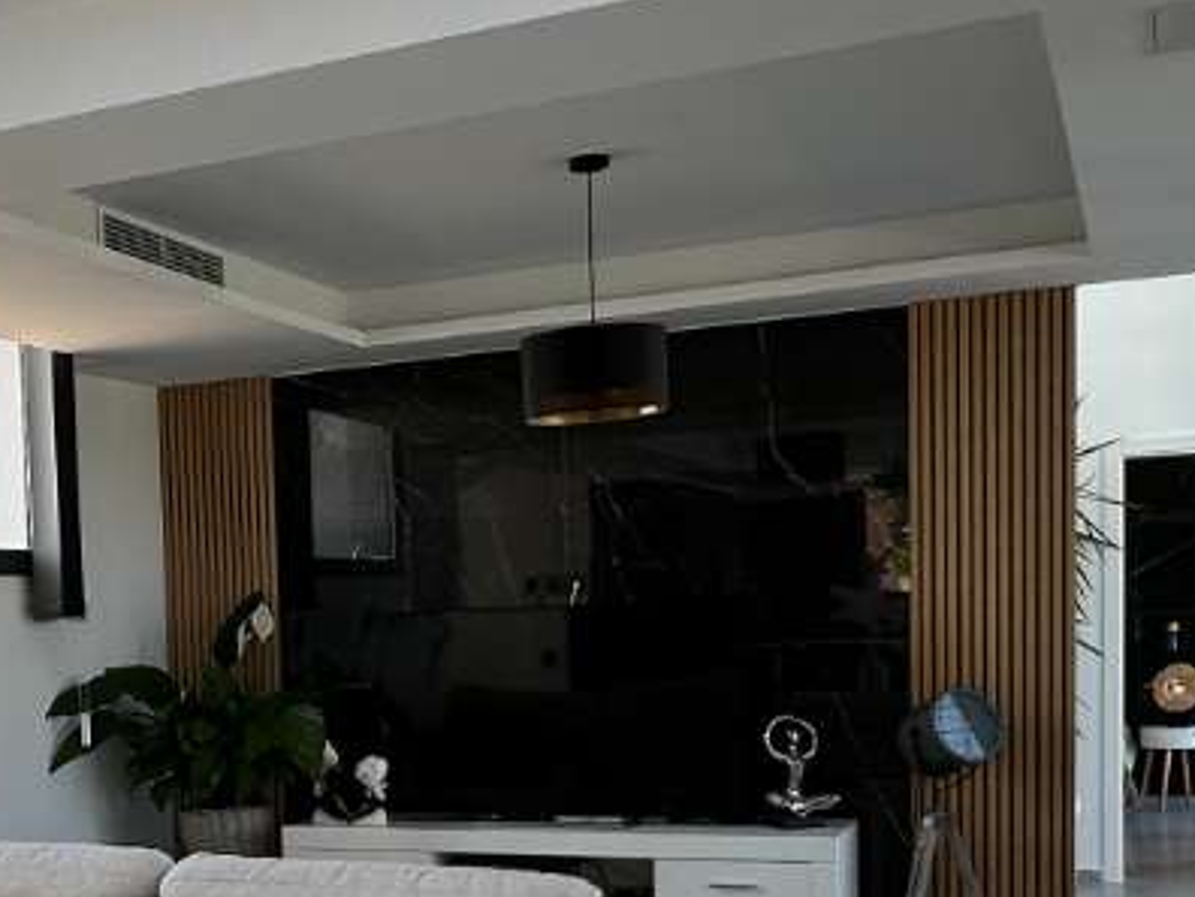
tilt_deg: -2.4
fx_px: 1830
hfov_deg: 34.0
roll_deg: +2.4
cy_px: 772
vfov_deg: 26.8
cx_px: 100
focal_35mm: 53
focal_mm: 2.22
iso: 40
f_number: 2.2
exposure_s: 1/161
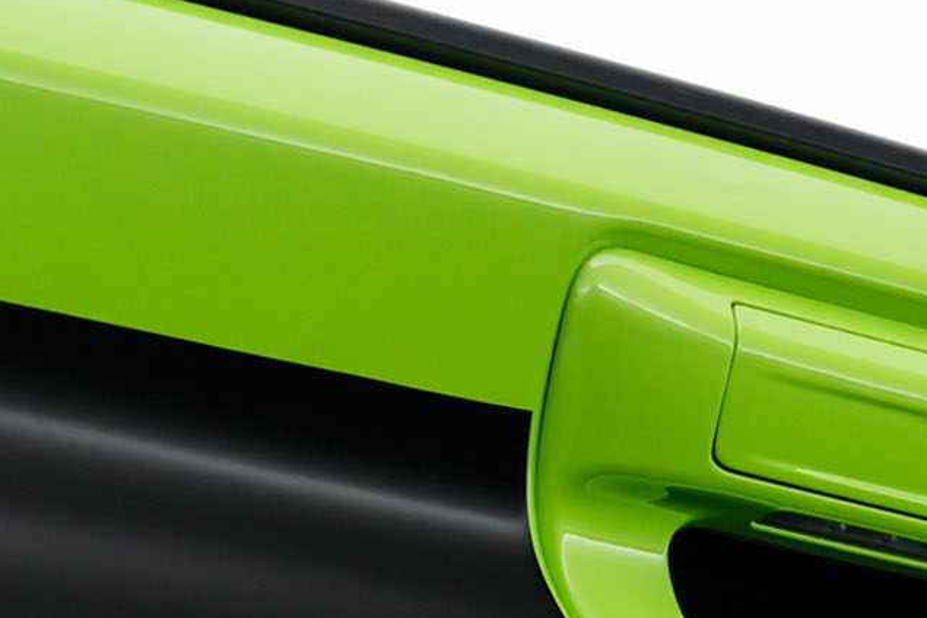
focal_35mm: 171
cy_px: 1584
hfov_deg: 12.0
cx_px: 780
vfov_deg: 7.4
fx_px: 4402
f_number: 4.5
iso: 1600
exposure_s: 1/20
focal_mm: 31
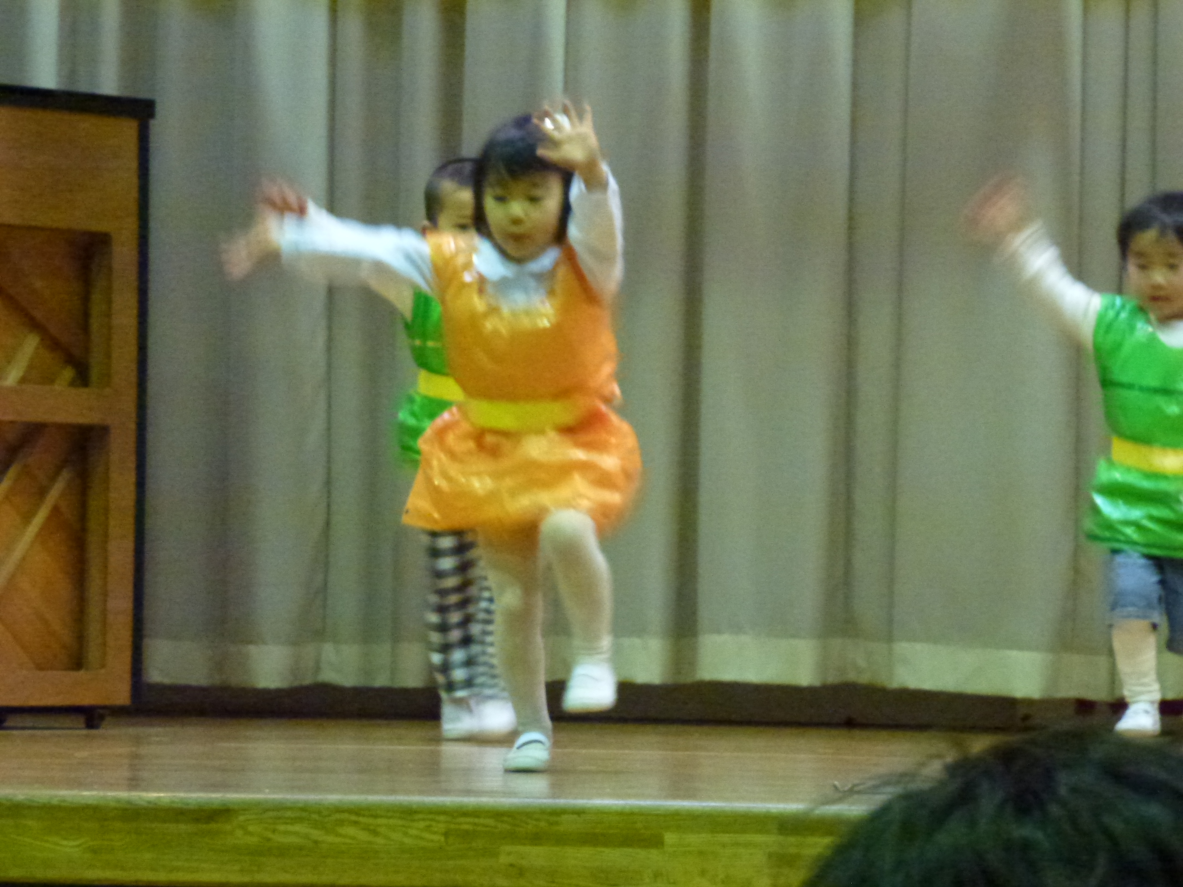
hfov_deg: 13.9
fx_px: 4853
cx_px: 592
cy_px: 444
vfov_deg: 10.4
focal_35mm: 142
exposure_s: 1/30
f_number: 5.3
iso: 1600
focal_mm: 25.5
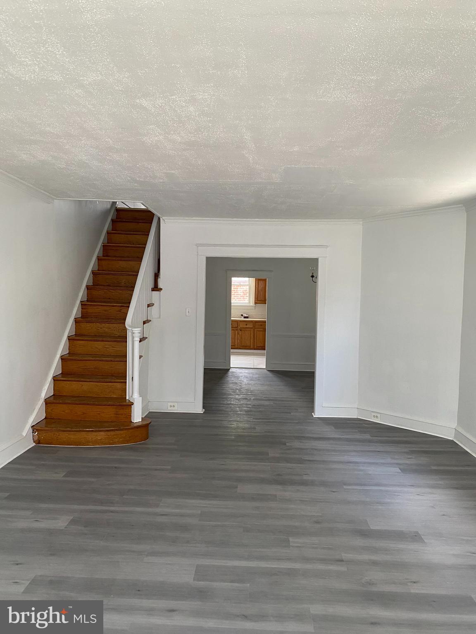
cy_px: 317
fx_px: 477
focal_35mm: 26
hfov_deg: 53.1
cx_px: 238
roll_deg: -1.7
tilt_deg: -1.5
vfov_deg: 67.3
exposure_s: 1/99
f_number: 1.8
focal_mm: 4.25
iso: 125
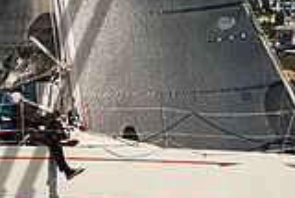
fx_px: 4306
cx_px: -100
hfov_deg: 3.9
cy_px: -43
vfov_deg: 2.6
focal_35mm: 525
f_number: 9
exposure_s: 1/2000
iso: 400
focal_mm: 145
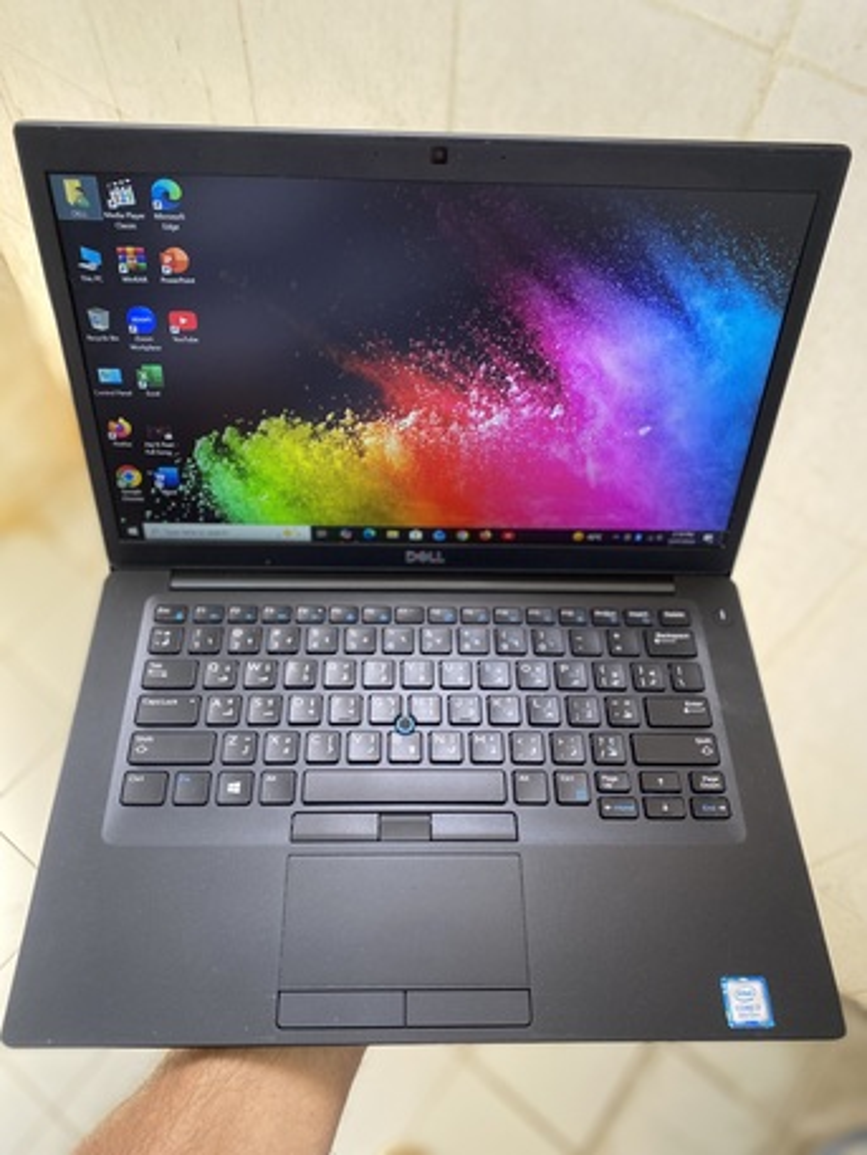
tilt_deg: -60.3
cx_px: 434
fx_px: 868
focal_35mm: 26
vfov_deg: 67.3
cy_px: 578
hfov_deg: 53.1
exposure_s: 1/60
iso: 125
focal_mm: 4.25
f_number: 1.8
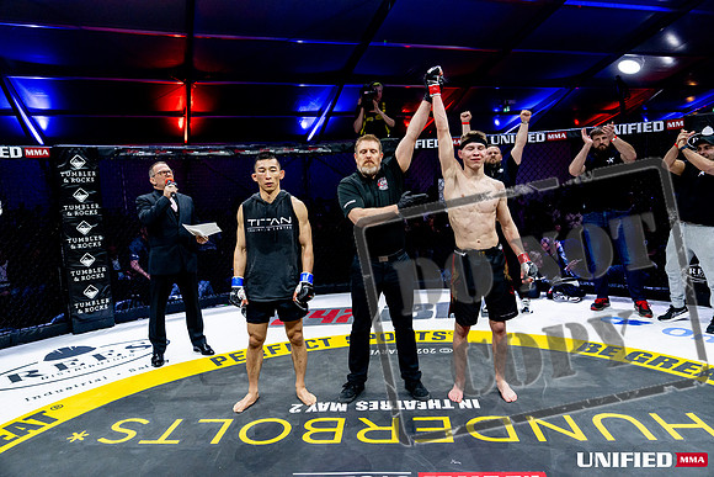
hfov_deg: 71.5
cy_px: 238
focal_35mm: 25
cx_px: 357
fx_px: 496
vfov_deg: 51.3
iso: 3200
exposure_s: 1/1250
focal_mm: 25
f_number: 2.8
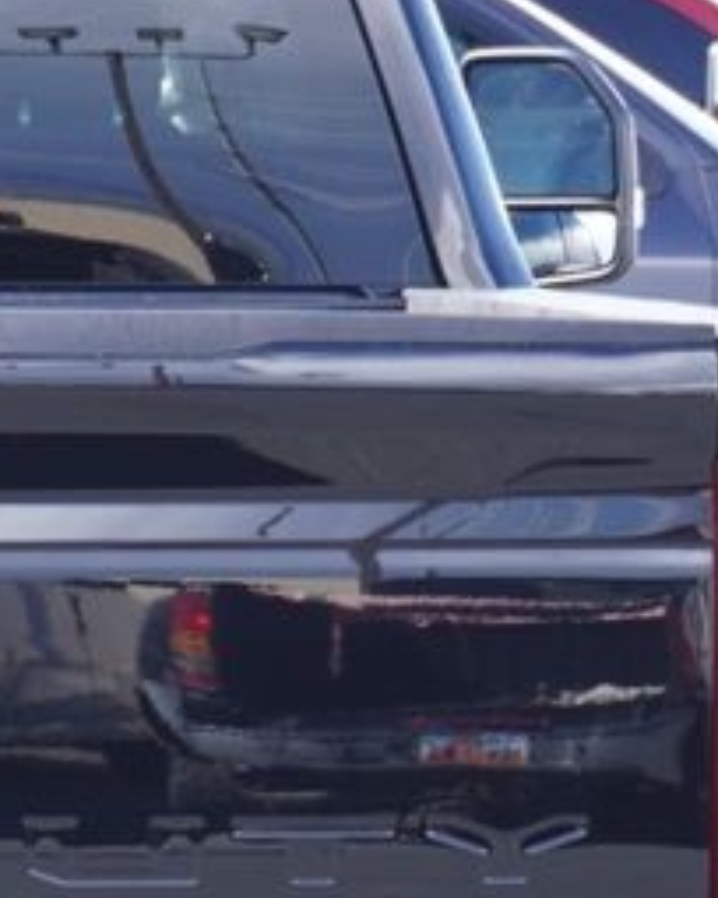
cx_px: -377
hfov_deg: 5.9
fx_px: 6906
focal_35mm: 260
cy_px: 785
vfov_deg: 7.4
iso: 125
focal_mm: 46
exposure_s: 1/80
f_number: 5.6
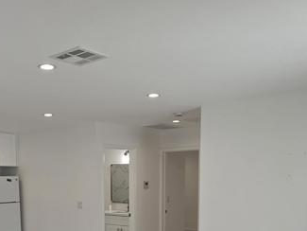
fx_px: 364
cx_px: 112
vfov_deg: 32.6
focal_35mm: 41
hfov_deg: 45.3
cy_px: 226
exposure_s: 1/120
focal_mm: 2.2
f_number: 1.9
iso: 25
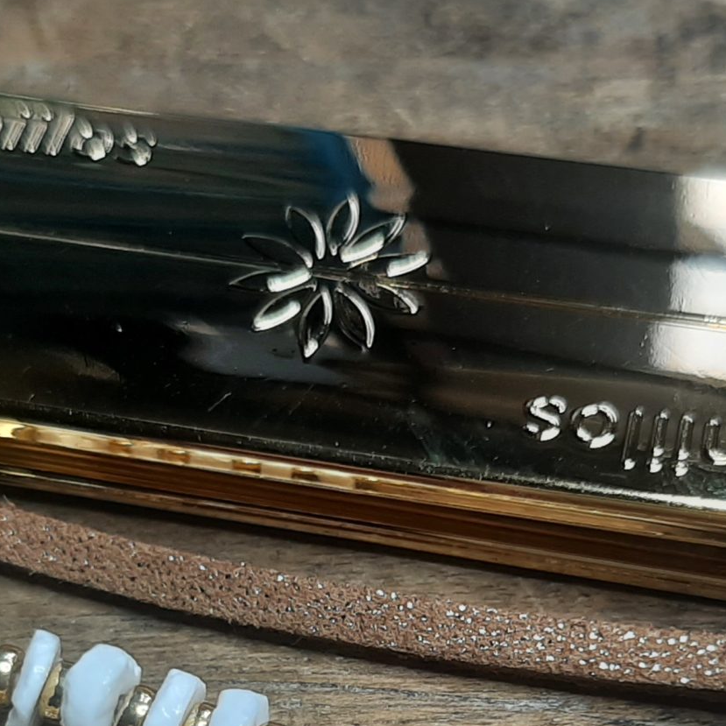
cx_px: 358
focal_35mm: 71
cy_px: 738
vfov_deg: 23.2
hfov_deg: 24.3
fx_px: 1685
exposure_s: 1/155
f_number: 1.7
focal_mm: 3.93
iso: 40
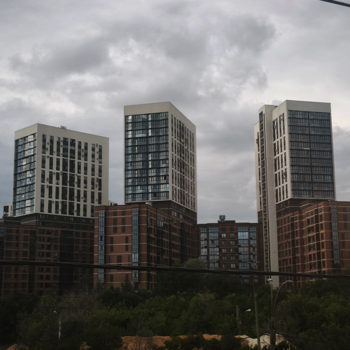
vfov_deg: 28.6
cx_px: 202
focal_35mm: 60
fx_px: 686
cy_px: 172
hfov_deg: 28.6
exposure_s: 1/499
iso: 200
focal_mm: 7.1
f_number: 1.9
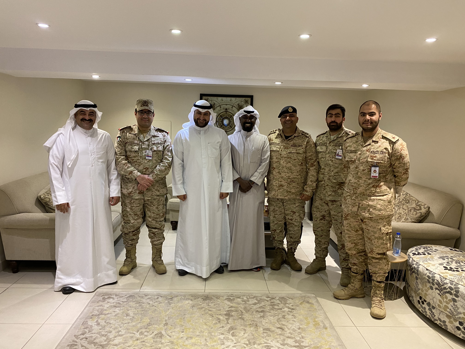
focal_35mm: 26
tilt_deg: -6.8
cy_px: 174
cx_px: 232
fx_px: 349
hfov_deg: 67.3
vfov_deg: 53.1
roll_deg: -1.7
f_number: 1.8
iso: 200
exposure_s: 1/50
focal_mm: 4.25
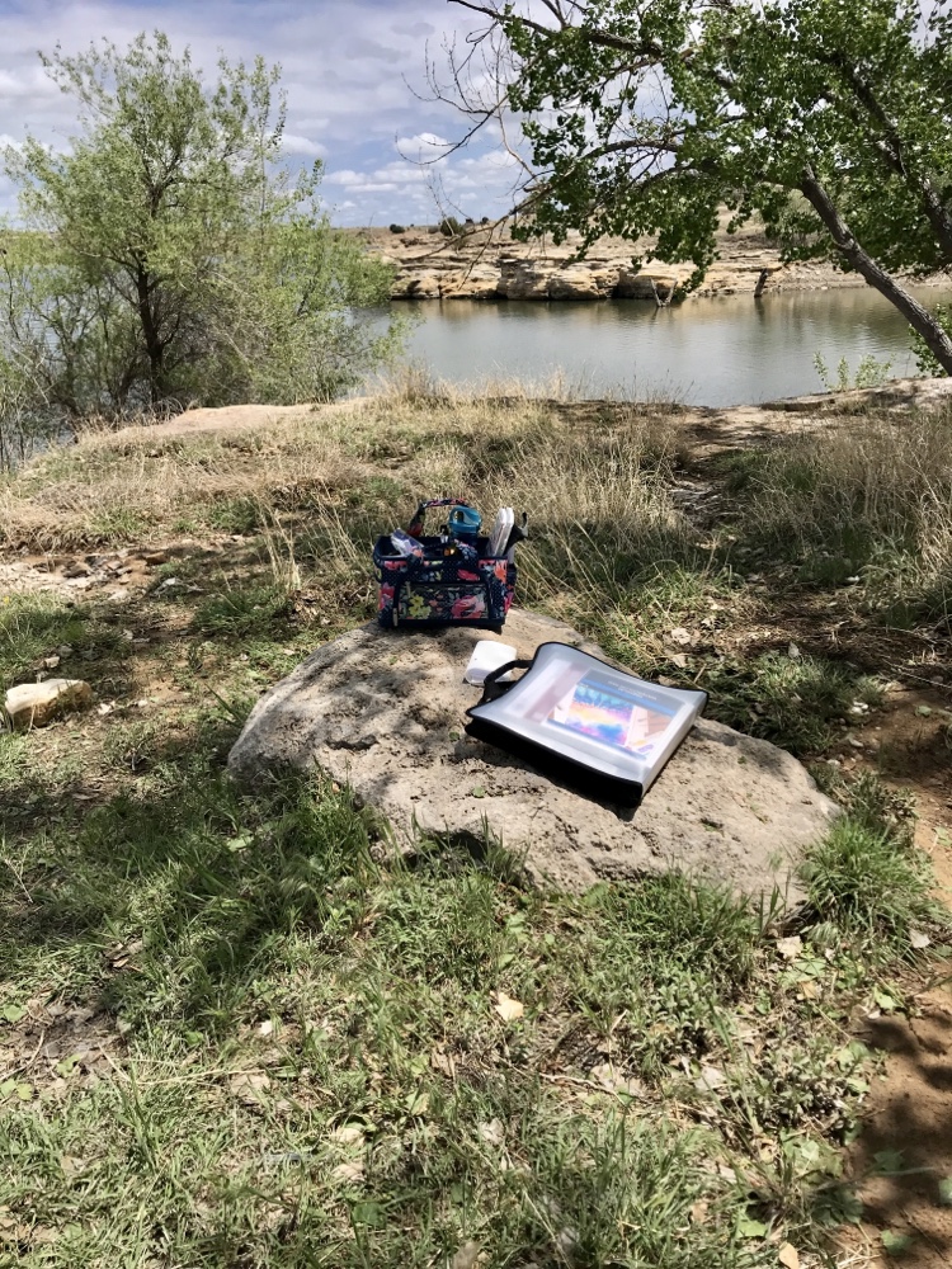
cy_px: 634
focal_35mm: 28
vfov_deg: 63.4
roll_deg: +2.8
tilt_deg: -19.5
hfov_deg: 49.7
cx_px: 476
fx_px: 1027
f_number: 1.8
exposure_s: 1/4000
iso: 20
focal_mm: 3.99
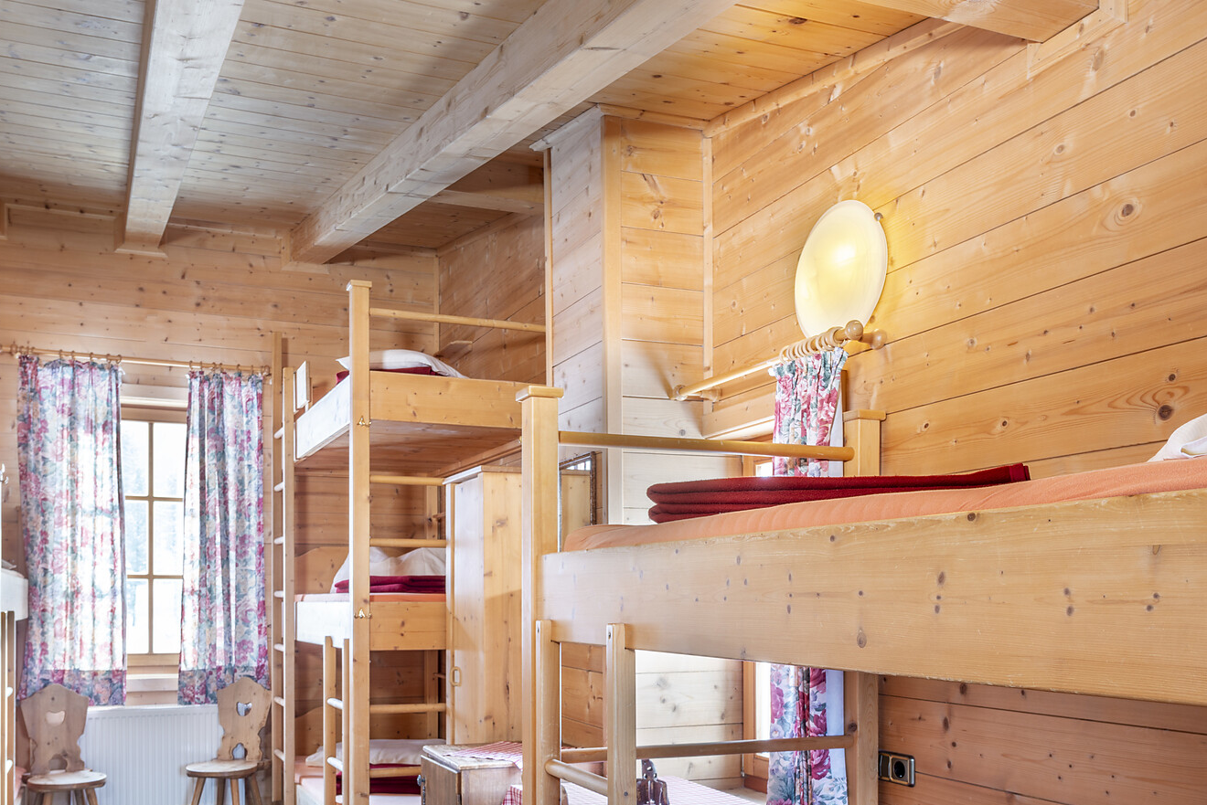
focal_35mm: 32
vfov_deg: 40.3
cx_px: 557
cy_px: 571
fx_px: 1073
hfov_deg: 58.6
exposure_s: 1/1.25
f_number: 8
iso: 100
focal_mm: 22
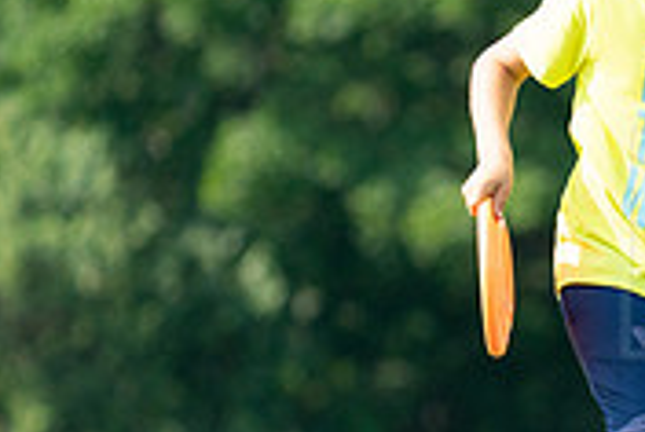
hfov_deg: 1.8
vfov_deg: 1.2
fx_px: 20154
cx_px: 971
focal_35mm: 1123
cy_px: 302
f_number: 6.3
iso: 2000
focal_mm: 341
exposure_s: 1/4000
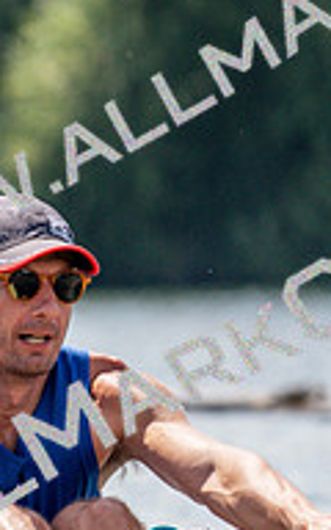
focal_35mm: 960
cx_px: -400
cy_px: 360
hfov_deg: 1.4
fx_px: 13856
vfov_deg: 2.2
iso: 250
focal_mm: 312
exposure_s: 1/1600
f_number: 6.3
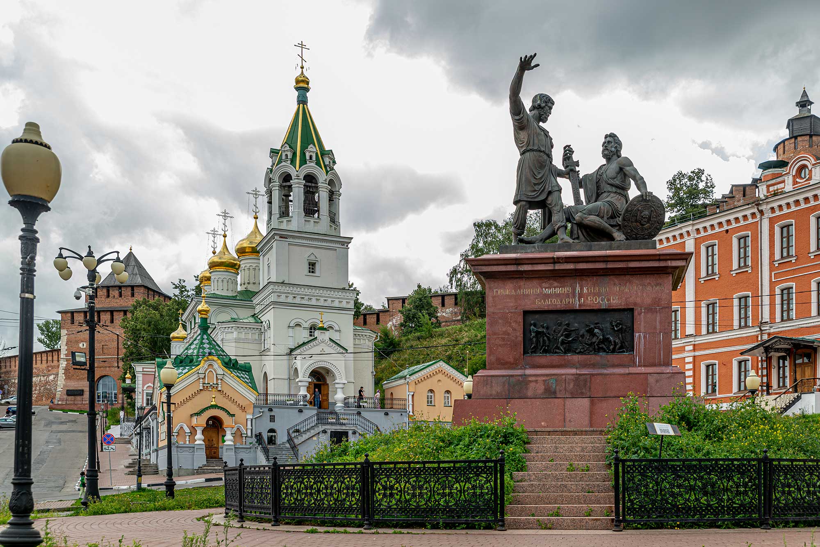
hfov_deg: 53.1
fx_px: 820
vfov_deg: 36.9
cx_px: 410
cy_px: 274
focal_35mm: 36
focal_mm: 36
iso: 200
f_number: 4.5
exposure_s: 1/400
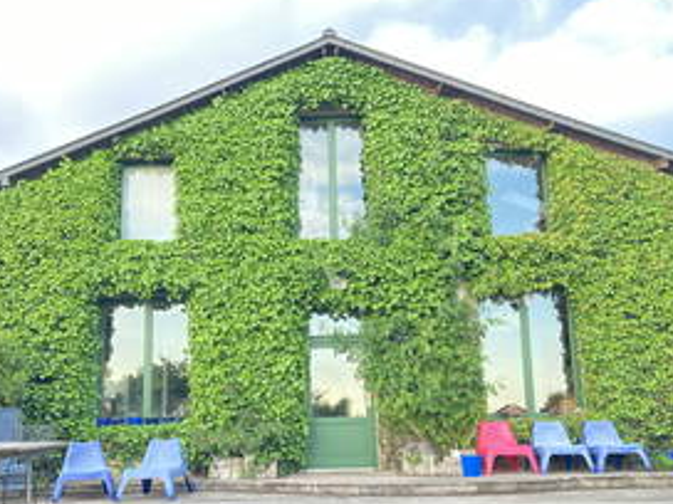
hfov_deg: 50.1
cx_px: 309
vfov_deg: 38.4
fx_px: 719
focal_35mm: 37
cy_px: 316
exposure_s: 1/121
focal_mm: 3.99
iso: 50
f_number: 1.8
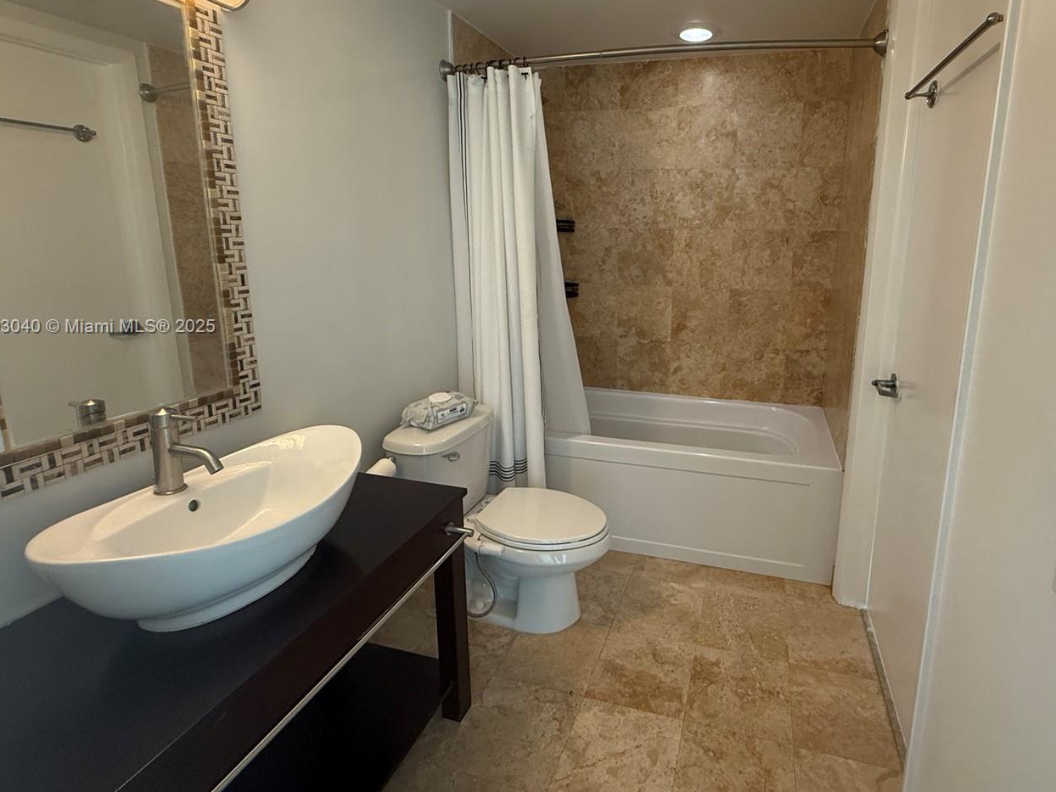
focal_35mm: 18
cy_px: 328
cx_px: 623
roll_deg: -0.7
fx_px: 549
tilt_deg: -9.2
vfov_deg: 71.0
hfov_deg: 86.9
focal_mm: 2.22
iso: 320
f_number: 2.2
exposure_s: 1/120
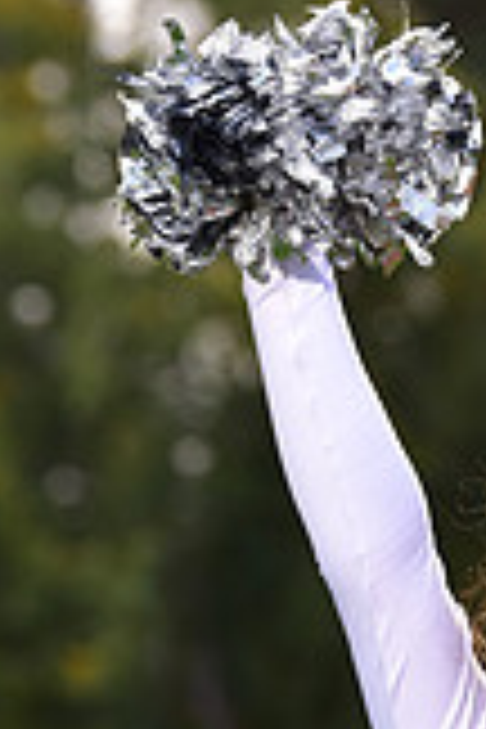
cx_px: 641
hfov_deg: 3.1
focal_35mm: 438
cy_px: 958
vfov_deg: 4.7
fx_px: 8869
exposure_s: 1/250
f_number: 4.5
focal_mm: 122
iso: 160
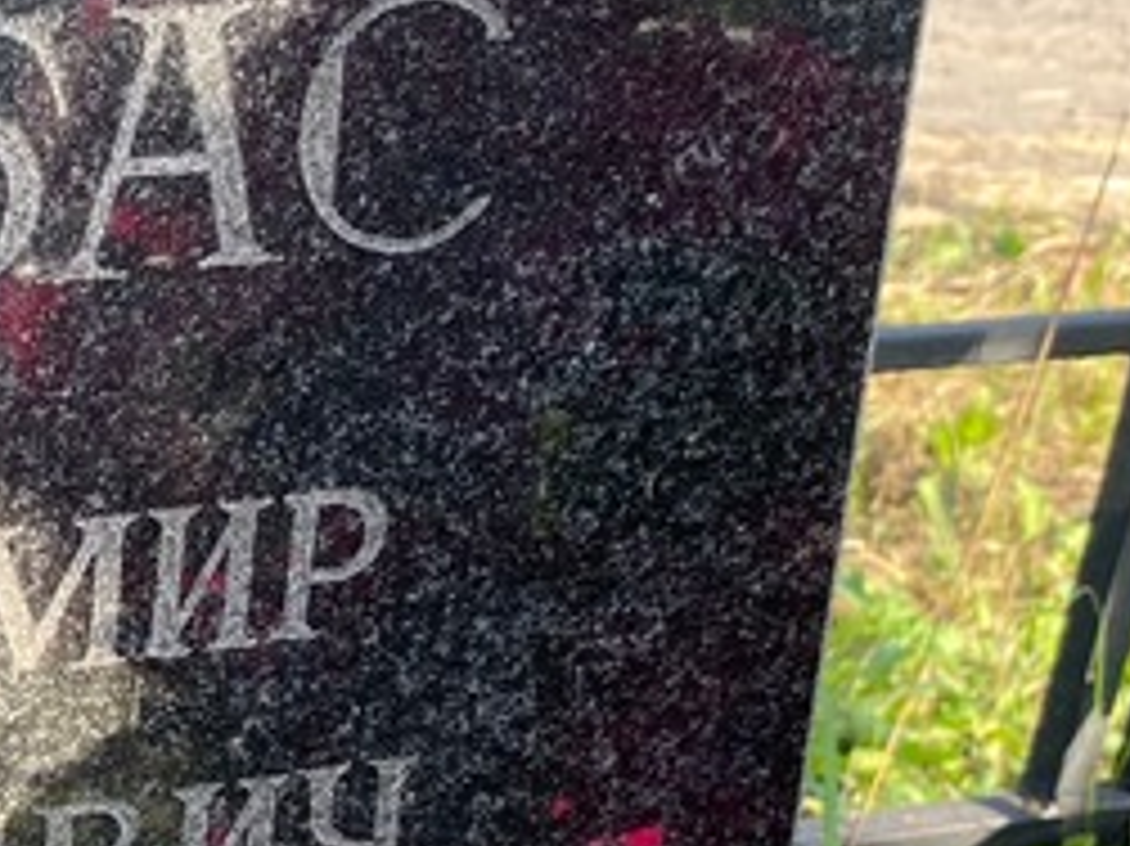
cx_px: -419
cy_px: 666
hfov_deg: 21.0
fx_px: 2708
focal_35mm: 83
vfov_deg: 17.6
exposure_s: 1/176
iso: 32
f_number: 1.8
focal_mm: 4.25
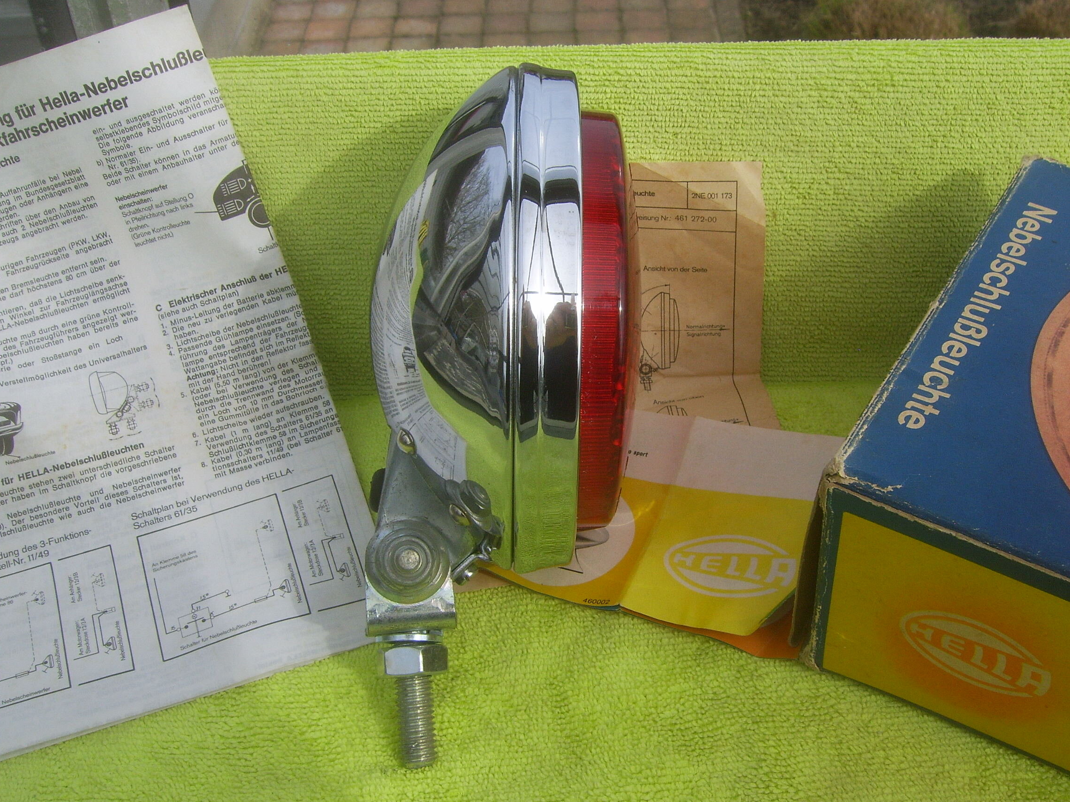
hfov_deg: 43.8
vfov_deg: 33.6
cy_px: 375
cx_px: 599
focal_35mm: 43
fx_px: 1329
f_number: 6.4
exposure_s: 1/320
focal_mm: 7.8
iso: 50
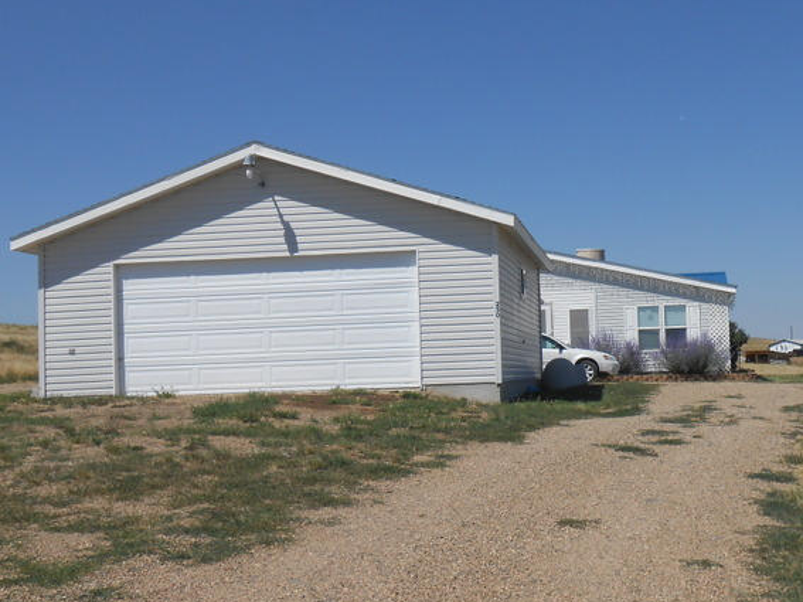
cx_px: 510
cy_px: 320
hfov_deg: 39.4
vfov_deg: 30.2
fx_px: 1113
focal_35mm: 48
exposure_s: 1/1500
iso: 80
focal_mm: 6
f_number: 3.9
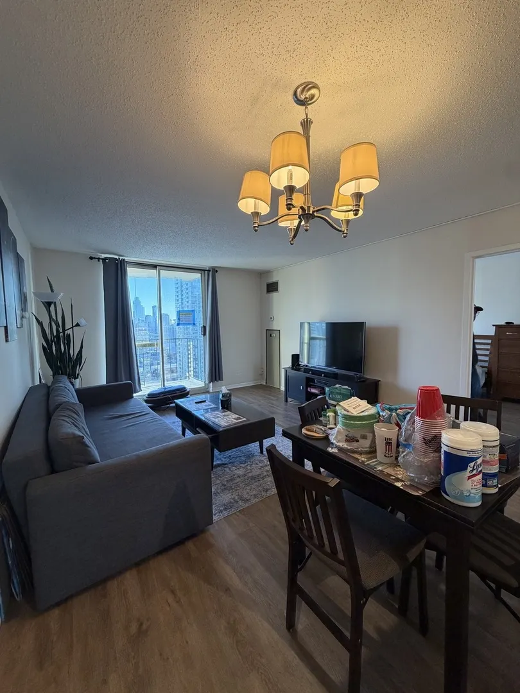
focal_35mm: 14
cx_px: 260
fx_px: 280
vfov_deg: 102.1
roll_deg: +1.1
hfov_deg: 85.7
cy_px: 346
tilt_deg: -3.7
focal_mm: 2.22
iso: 160
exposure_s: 1/60
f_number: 2.2
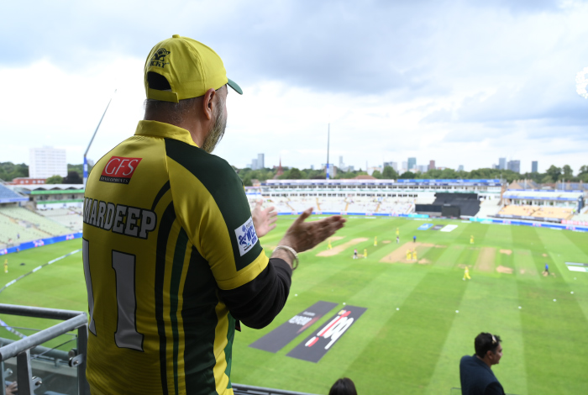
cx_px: 294
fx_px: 344
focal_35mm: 21
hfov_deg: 81.1
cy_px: 198
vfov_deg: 59.7
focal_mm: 13.8
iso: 320
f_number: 4
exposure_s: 1/100
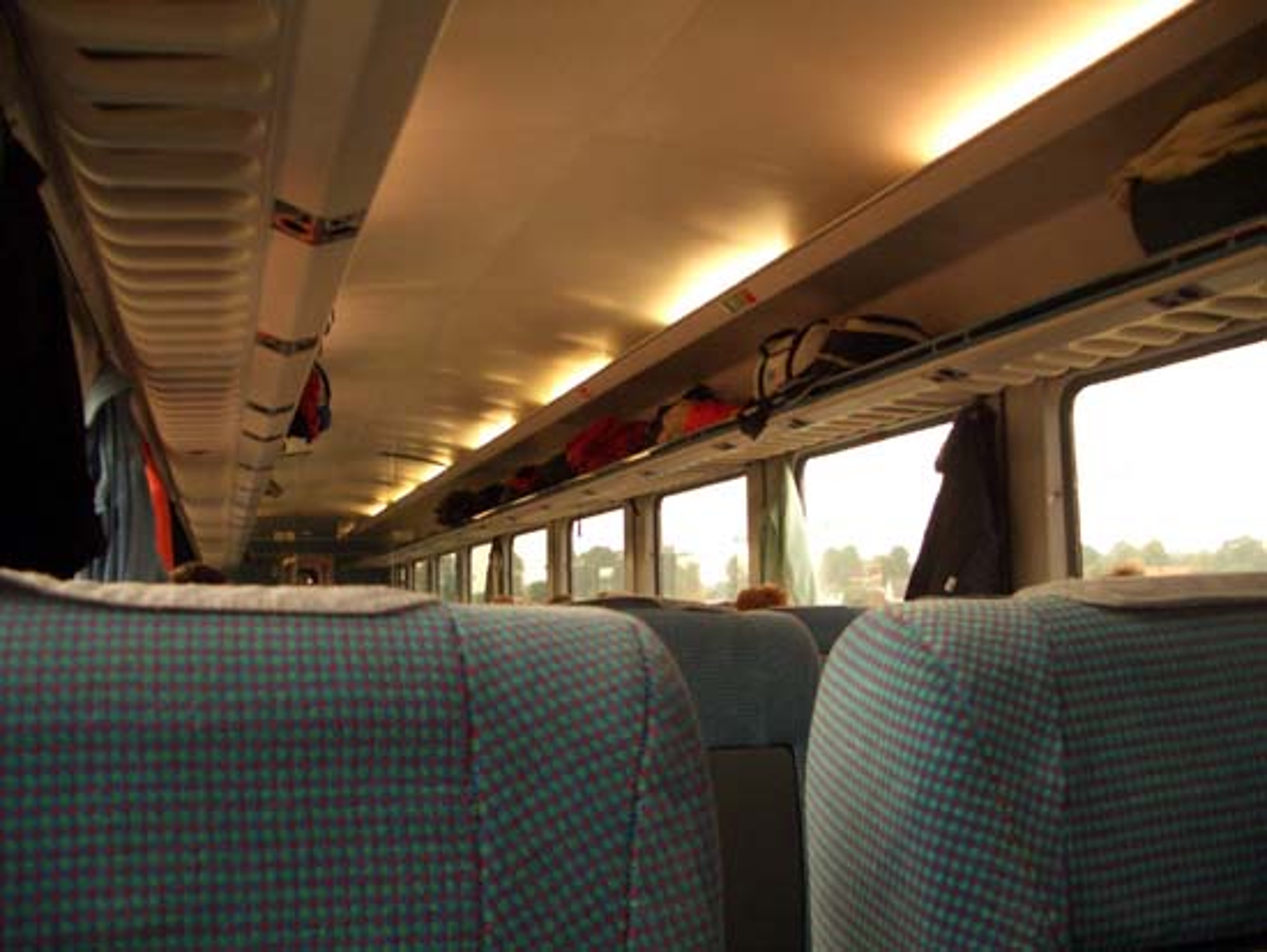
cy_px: 476
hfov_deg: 52.6
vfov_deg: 40.7
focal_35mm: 35
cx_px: 634
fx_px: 1282
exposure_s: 1/80
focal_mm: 5.8
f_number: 2.6
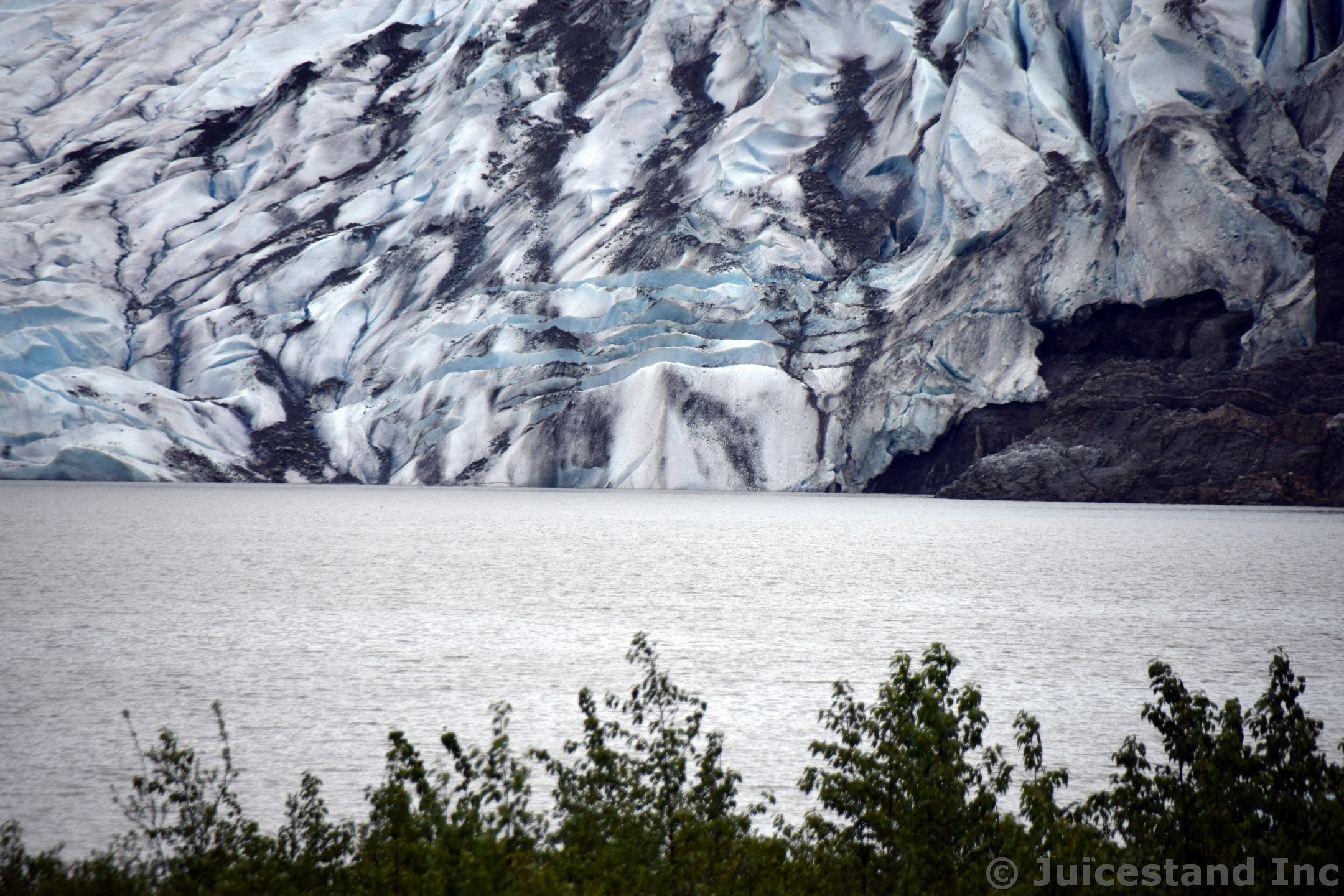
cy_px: 448
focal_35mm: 375
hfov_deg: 5.5
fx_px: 13999
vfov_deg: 3.7
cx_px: 672
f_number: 7.1
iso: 200
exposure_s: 1/800
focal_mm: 250
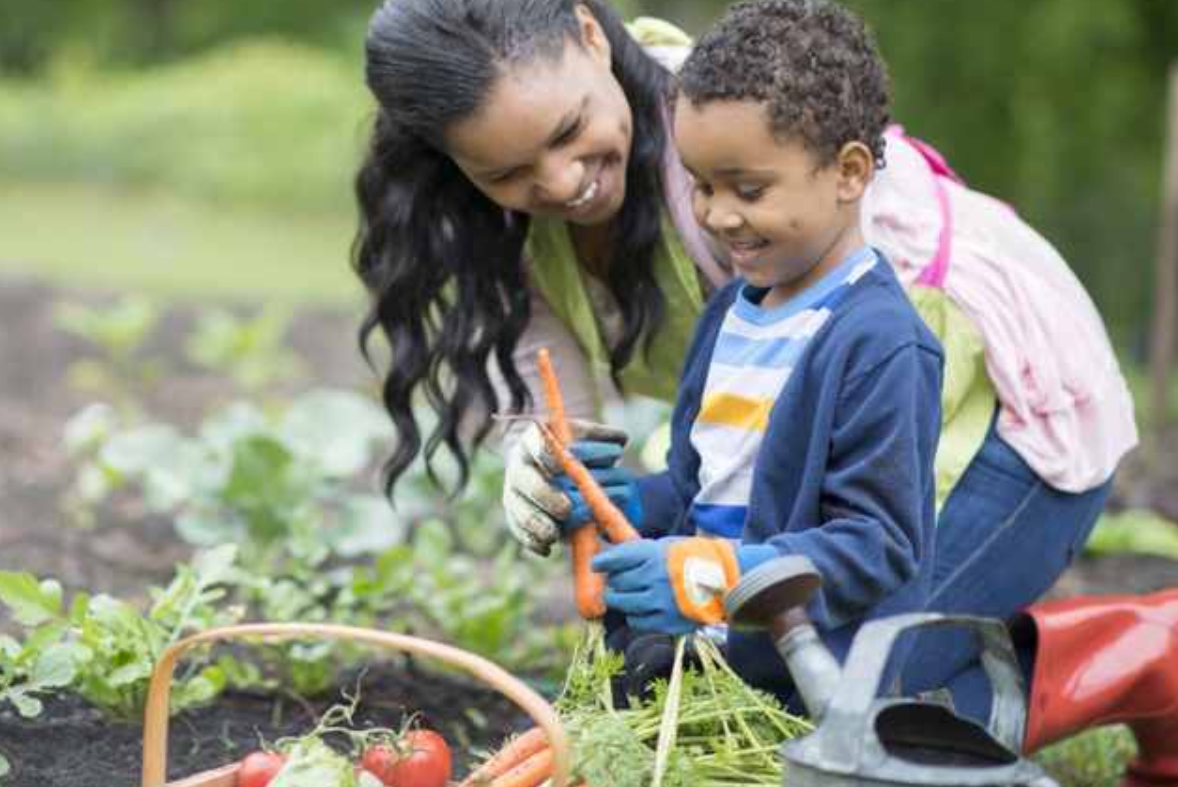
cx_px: 387
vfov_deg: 11.2
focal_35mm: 122
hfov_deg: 16.7
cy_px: 281
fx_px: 3995
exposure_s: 1/320
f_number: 1.4
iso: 100
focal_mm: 85
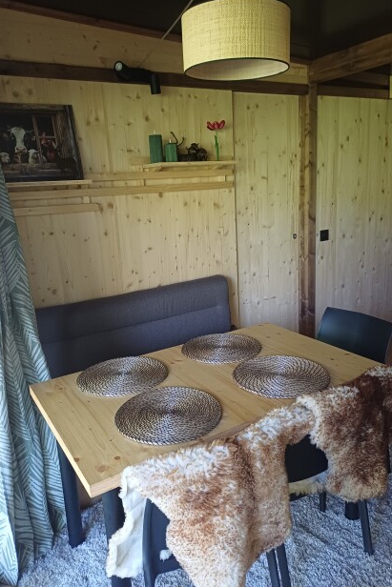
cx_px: 209
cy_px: 284
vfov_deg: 67.4
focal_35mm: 27
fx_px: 441
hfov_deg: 47.9
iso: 400
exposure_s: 1/50
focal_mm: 4.65
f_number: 1.8
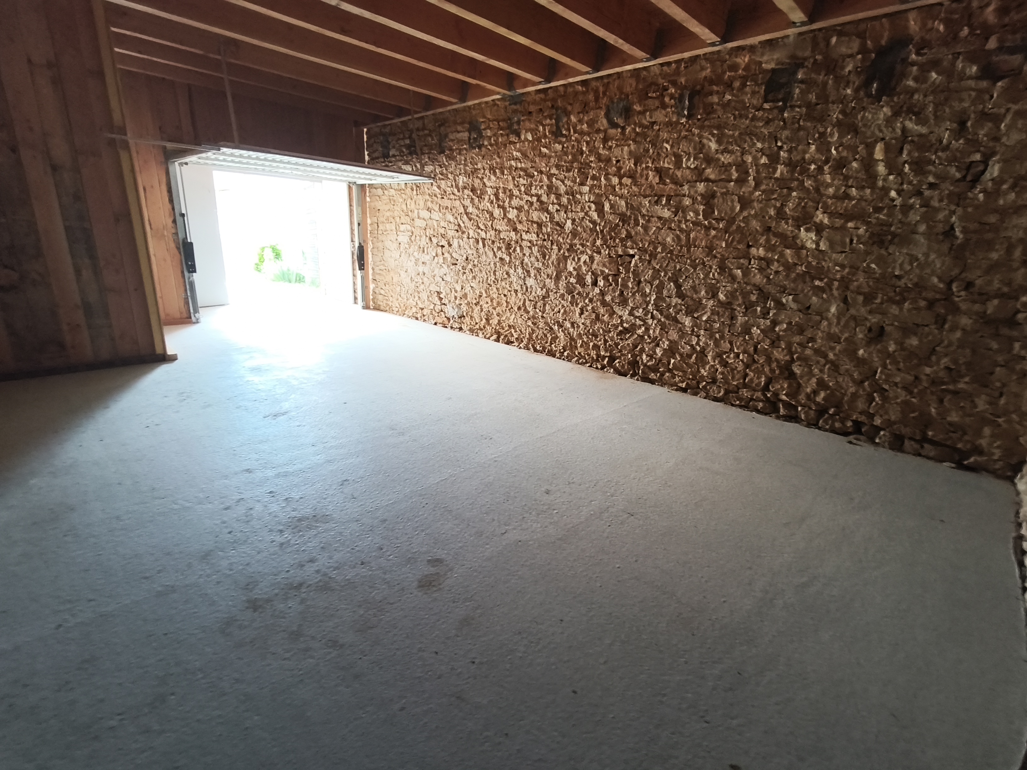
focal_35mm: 15
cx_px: 514
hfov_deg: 98.2
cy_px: 385
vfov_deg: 81.7
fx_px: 445
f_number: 2.2
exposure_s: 1/50
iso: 200
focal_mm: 1.67
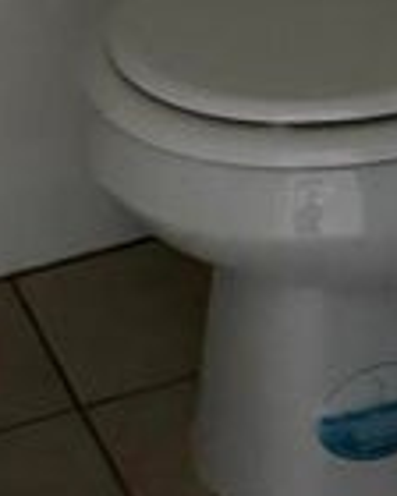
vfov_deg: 9.7
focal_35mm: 186
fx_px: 2732
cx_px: 351
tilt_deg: -17.7
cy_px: -457
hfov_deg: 8.3
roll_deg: +2.4
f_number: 1.6
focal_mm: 5.96
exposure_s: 1/30
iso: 1000
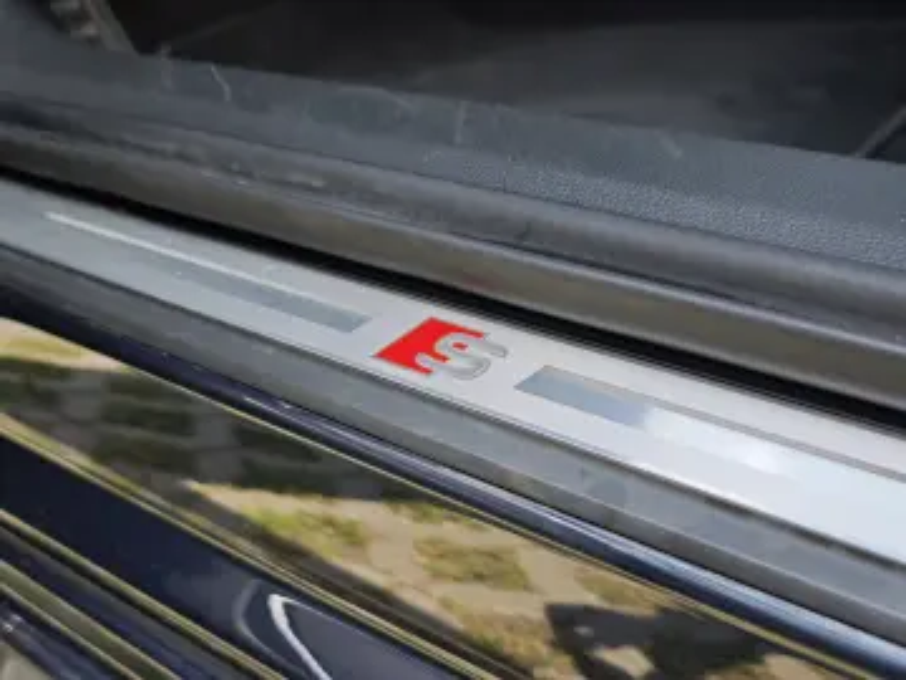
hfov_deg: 52.6
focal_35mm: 35
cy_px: 340
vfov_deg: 40.7
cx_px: 453
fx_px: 916
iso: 50
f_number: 1.4
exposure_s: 1/462
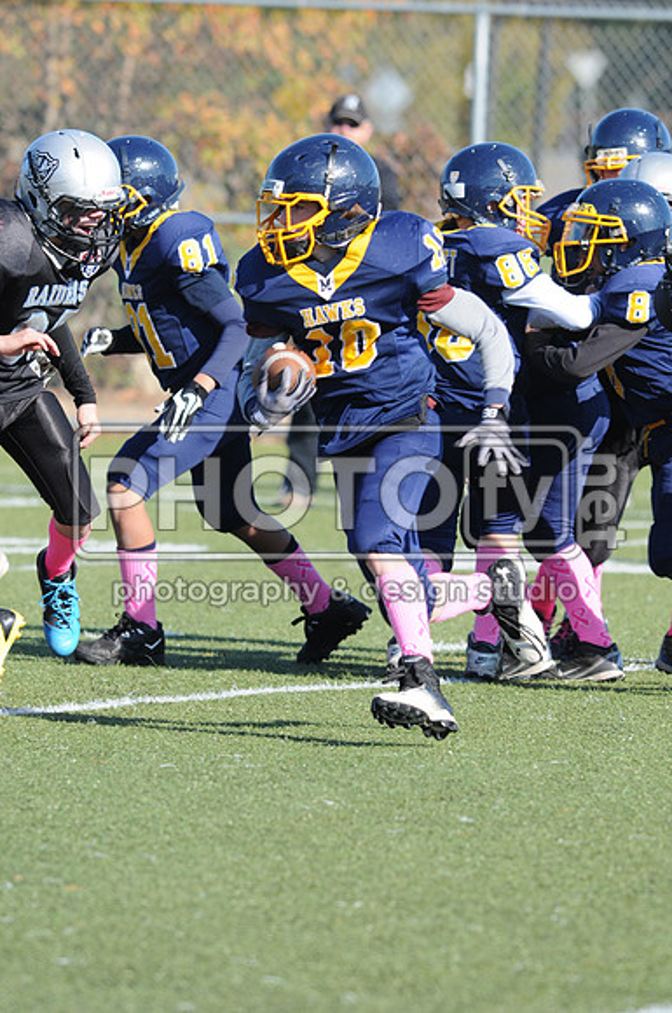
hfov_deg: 3.0
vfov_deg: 4.6
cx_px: 336
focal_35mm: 450
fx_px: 12637
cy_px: 506
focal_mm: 300
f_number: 6.3
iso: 200
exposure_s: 1/500
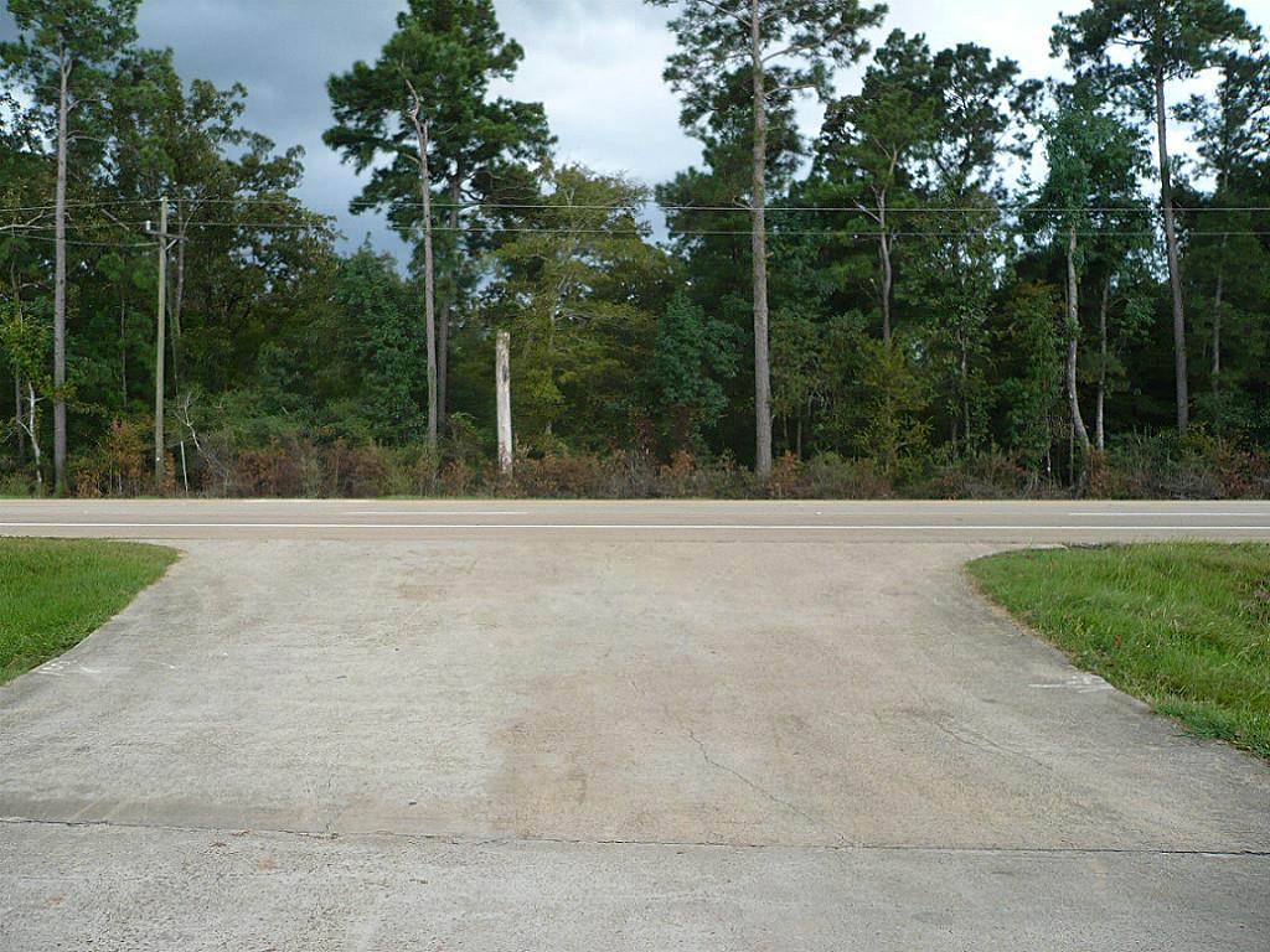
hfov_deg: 52.6
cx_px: 635
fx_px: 1284
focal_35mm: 35
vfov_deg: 40.7
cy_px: 476
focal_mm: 5.8
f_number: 2.8
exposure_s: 1/160
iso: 100
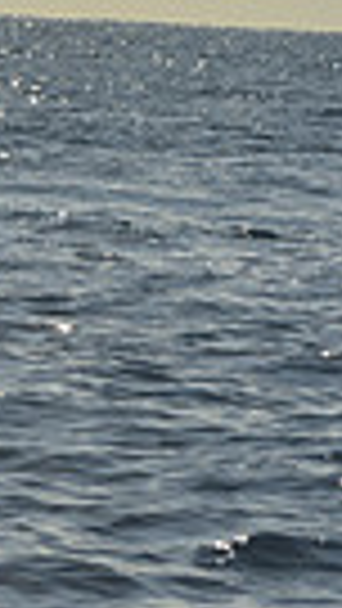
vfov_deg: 6.8
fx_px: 5091
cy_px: -65
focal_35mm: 316
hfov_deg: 3.7
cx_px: -958
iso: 200
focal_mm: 70
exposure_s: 1/800
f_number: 8
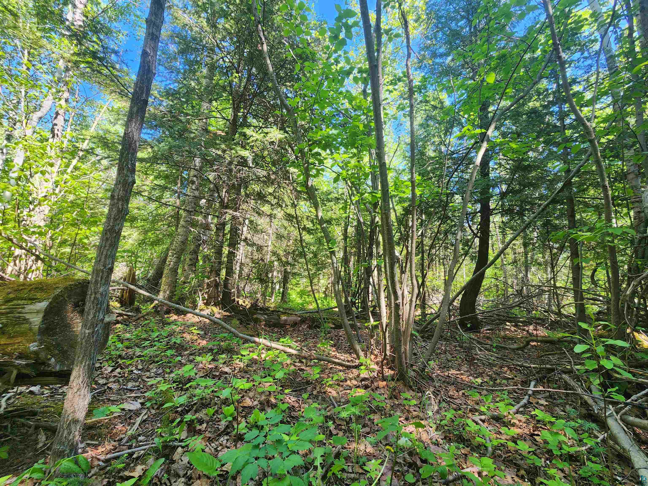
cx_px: 324
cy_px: 243
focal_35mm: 13
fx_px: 243
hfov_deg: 106.2
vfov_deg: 89.9
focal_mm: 2.2
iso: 64
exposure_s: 1/120
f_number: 2.2
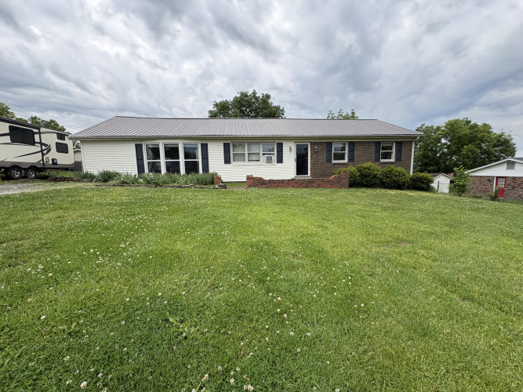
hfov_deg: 102.1
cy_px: 196
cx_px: 262
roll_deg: +1.9
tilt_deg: -6.8
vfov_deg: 85.7
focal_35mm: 14
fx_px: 211
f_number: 2.2
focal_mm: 2.22
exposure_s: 1/1110
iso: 50
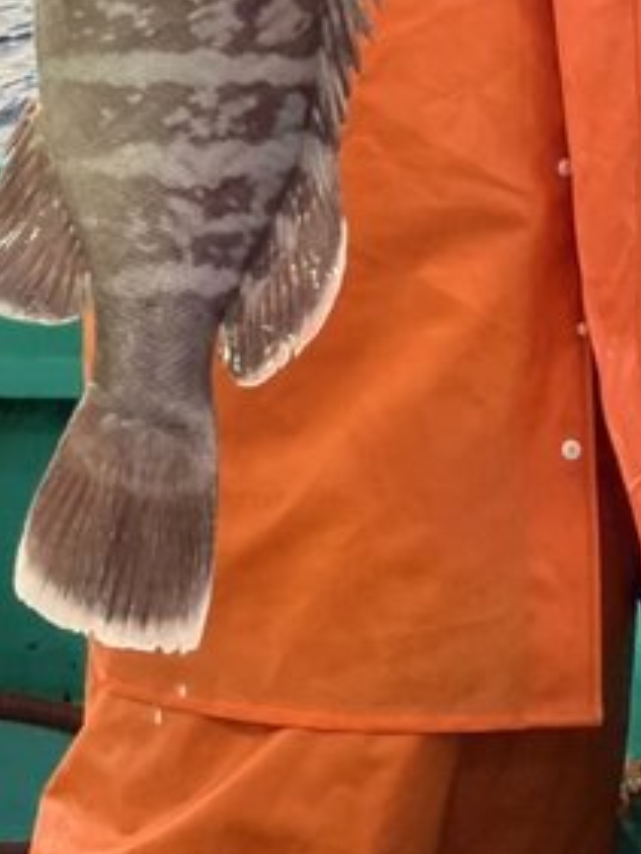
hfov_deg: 18.7
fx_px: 1949
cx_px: 292
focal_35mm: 79
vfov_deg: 22.9
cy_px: -141
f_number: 1.6
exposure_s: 1/121
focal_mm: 5.1
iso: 125
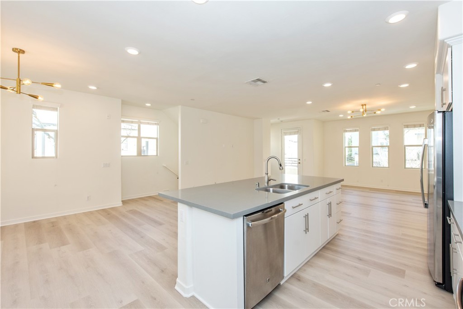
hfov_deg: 96.7
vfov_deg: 73.8
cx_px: 232
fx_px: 206
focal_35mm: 16
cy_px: 154
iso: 400
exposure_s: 1/125
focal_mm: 16
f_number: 5.6
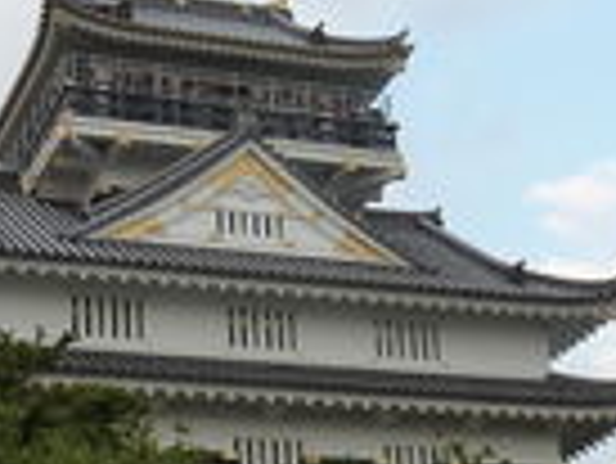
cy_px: 300
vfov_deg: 14.1
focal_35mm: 105
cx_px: 301
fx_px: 1870
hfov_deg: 18.7
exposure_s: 1/160
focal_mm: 4.7
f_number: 4
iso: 125
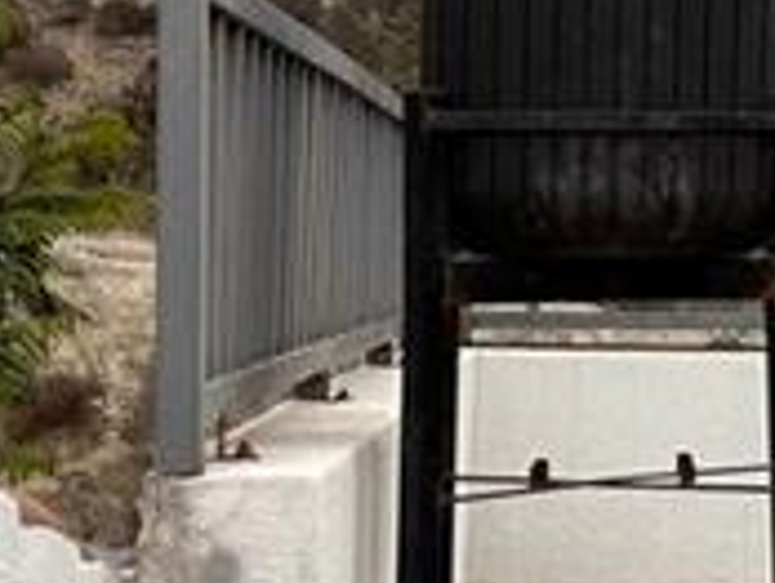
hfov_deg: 11.6
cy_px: 49
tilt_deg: +3.0
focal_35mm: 141
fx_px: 3161
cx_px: 1844
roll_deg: -0.3
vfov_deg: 10.5
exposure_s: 1/9709
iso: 80
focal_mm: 6.86
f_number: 1.78
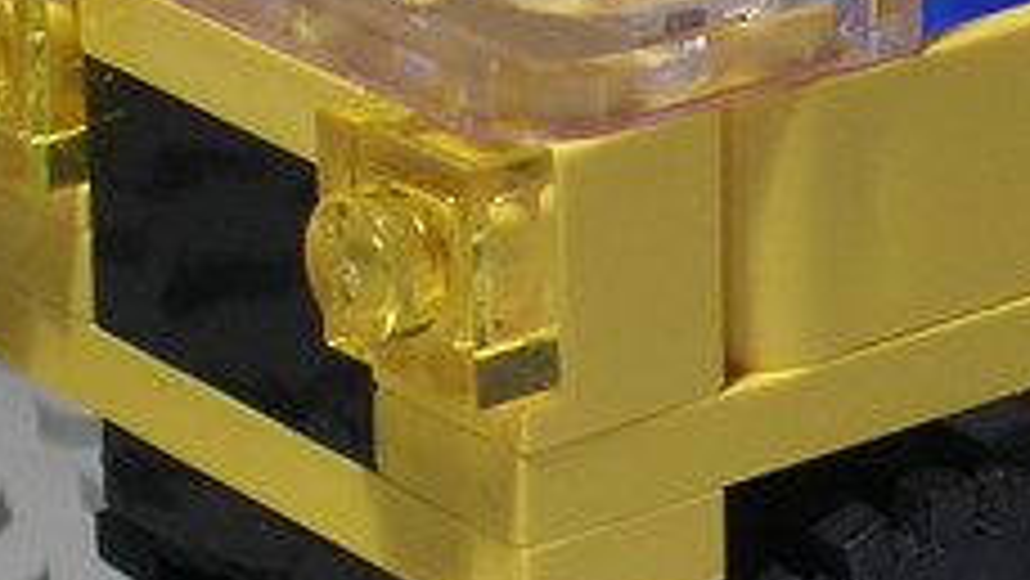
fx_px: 7349
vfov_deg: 4.5
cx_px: 1205
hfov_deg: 7.9
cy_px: 402
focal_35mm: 269
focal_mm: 10.4
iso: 50
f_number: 3.6
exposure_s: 1/18.8
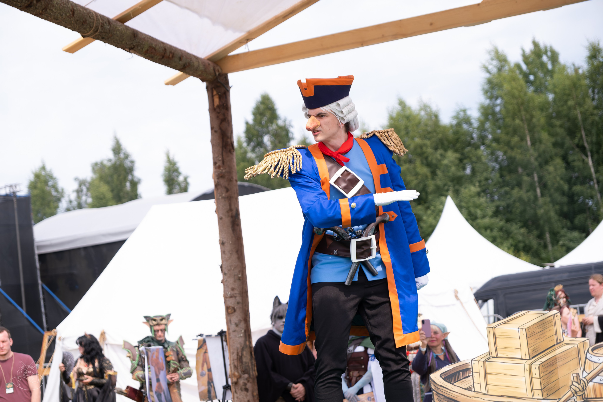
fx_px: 1390
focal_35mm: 83
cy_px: 201
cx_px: 302
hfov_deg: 24.5
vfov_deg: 16.5
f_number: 2.8
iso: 160
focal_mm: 55
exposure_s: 1/1000
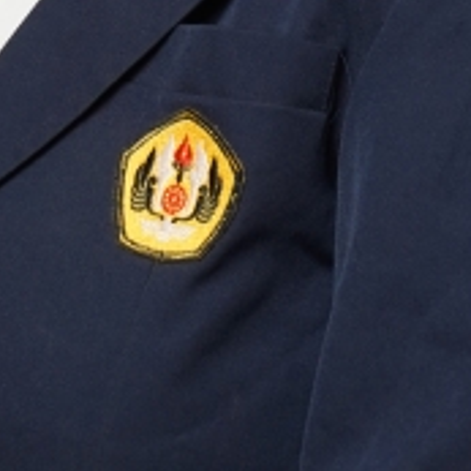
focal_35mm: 352
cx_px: 227
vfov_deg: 5.0
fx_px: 5419
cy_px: 57
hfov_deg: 5.0
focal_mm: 70
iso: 500
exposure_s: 1/200
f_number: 7.1
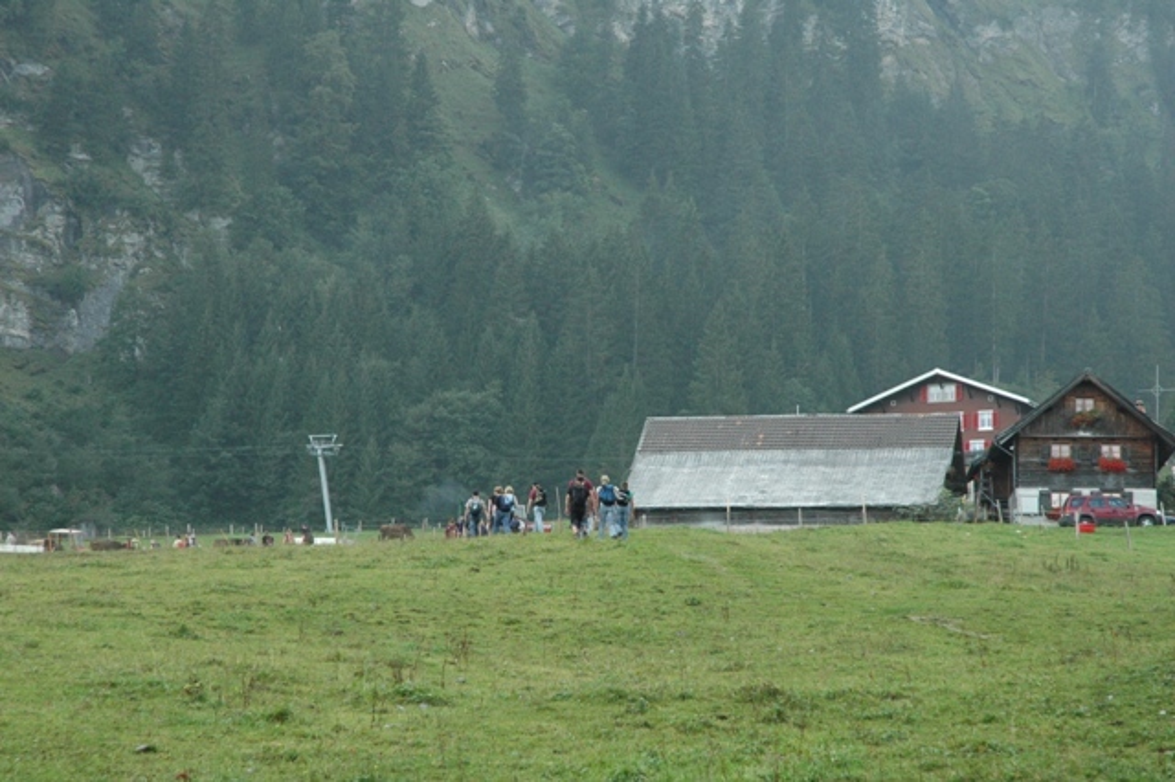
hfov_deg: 19.5
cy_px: 391
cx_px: 588
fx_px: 3425
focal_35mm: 105
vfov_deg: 13.0
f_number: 10
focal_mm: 70
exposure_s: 1/320
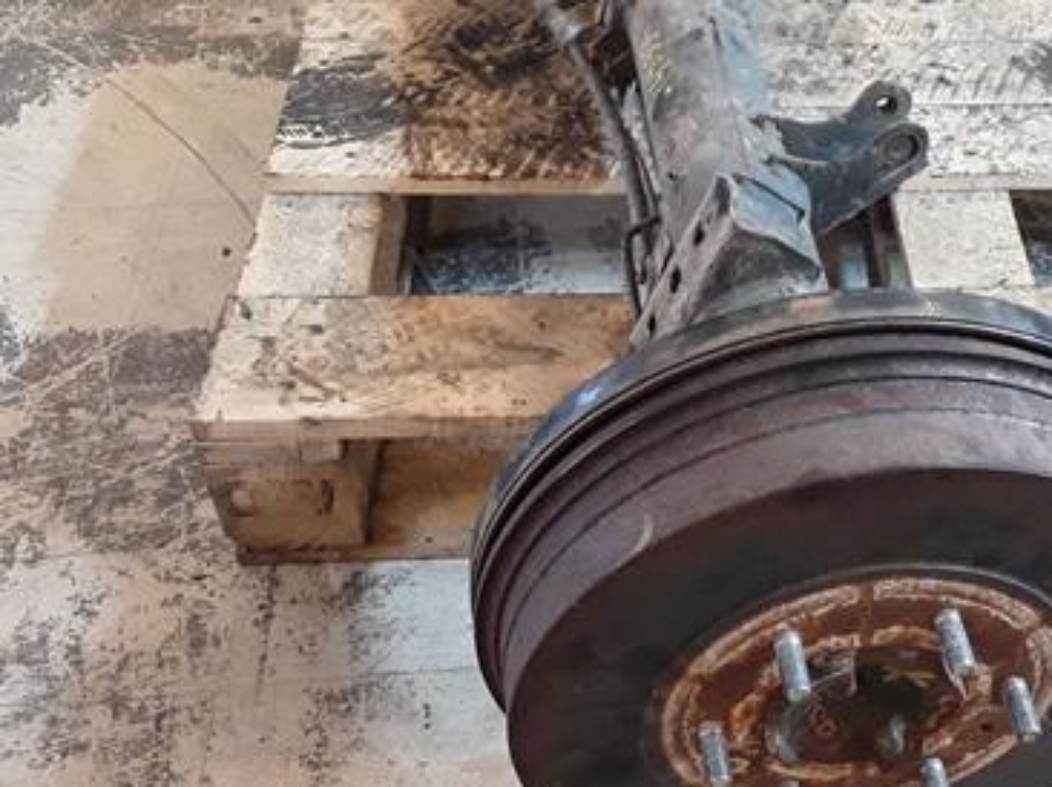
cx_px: 690
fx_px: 1488
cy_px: 299
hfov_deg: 38.5
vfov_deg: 29.5
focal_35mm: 49
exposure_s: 1/50
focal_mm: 2.91
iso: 100
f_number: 1.9
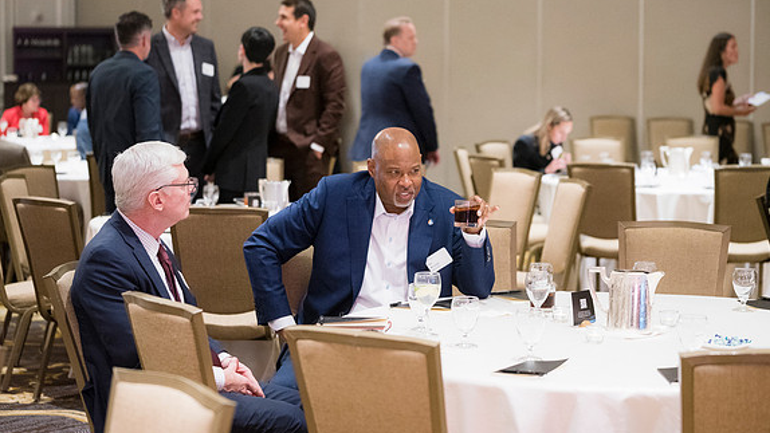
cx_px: 386
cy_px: 207
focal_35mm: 91
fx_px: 1858
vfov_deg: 13.3
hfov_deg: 23.4
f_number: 2.8
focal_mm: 86
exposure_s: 1/125
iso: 5600
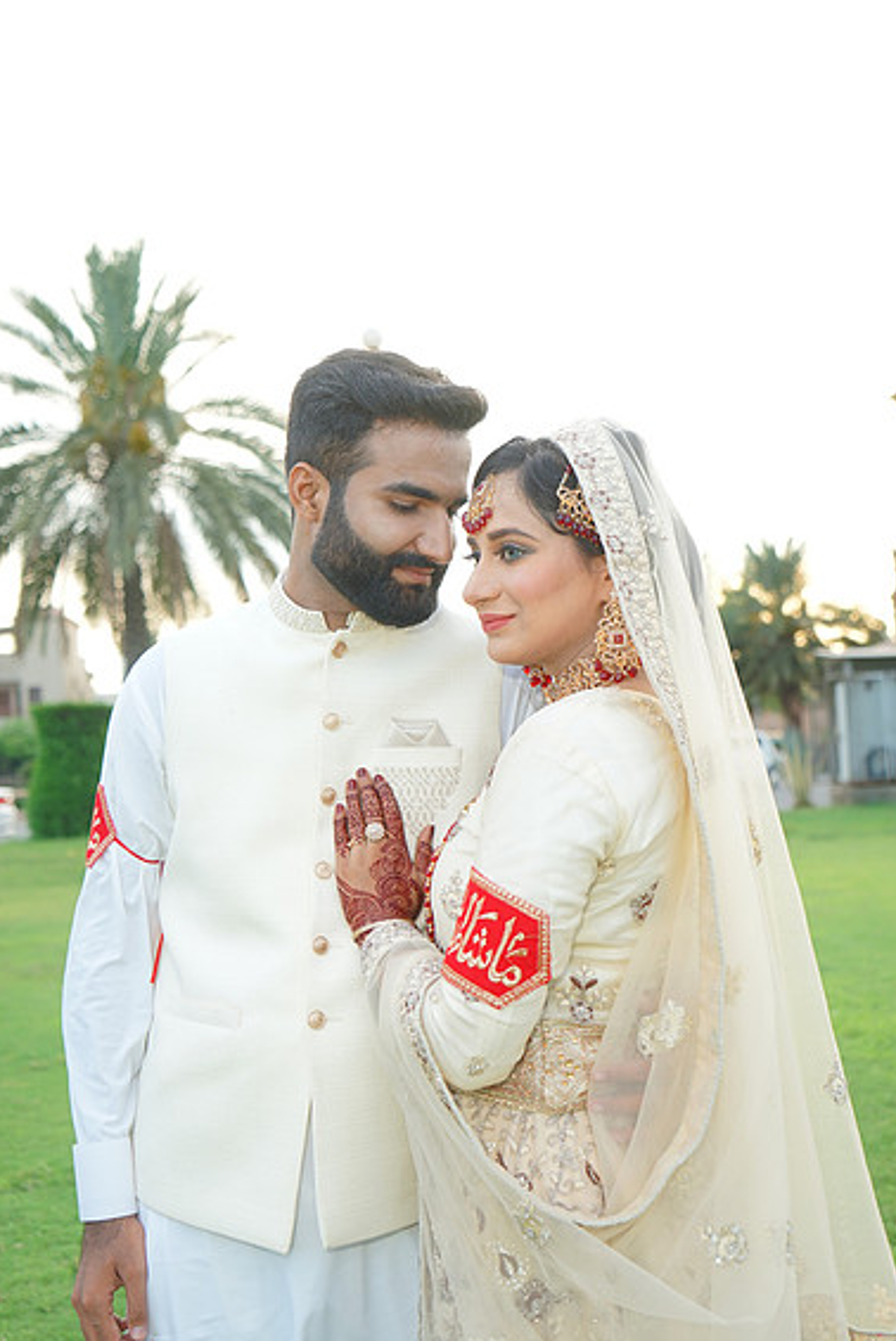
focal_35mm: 41
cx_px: 449
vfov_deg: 47.4
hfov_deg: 32.7
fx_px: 1529
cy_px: 673
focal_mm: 40
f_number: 4
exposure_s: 1/200
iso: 320
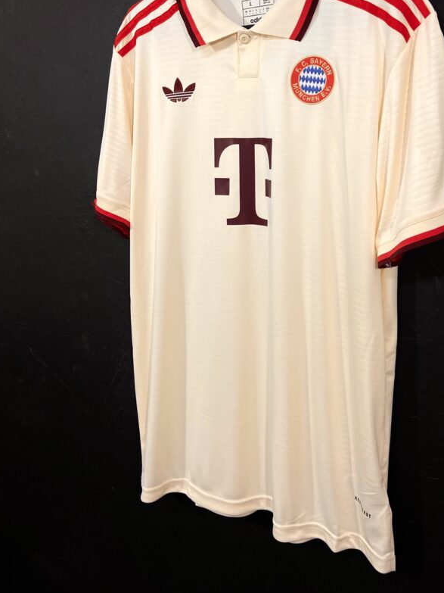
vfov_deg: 53.2
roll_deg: -0.3
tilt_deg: -7.5
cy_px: 210
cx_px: 257
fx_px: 582
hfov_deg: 41.7
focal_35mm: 34
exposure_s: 1/60
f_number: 1.8
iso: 64
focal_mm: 4.25
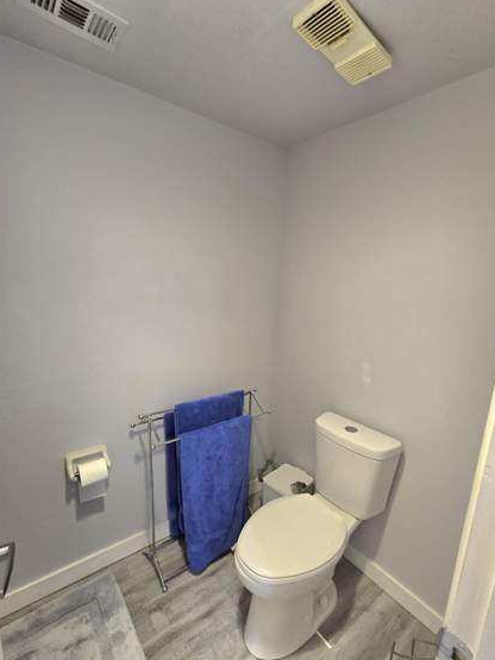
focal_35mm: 15
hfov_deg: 81.7
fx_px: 286
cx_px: 259
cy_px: 347
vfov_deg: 98.1
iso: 250
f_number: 2.2
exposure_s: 1/60.2
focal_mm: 2.2
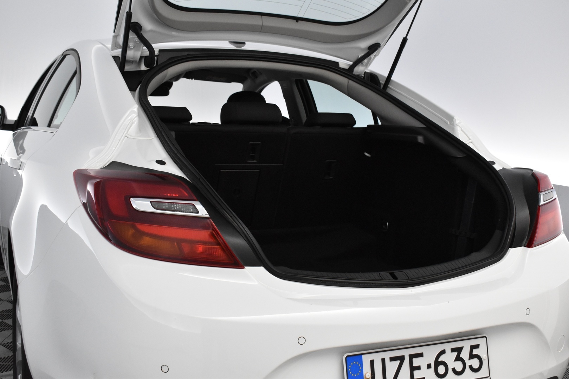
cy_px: 190
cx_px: 284
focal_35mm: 42
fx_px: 664
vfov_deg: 31.9
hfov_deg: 46.4
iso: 3200
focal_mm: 28
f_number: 6.3
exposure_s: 1/160
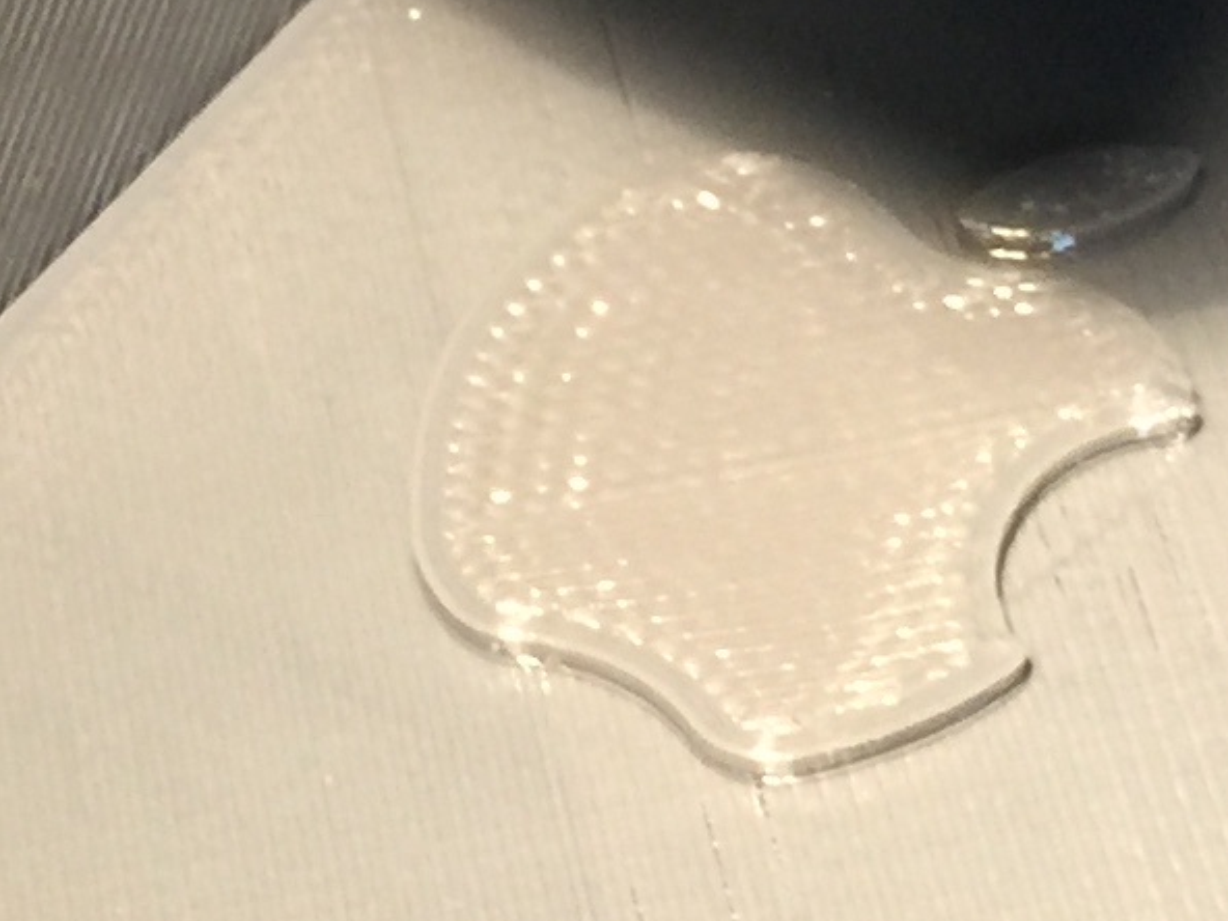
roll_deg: +3.8
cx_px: 463
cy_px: -492
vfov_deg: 9.0
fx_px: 5676
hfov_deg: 12.3
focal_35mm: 160
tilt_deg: -37.0
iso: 64
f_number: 2.2
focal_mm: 4.15
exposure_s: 1/15
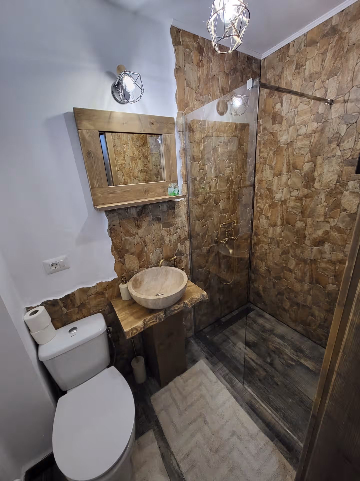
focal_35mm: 13
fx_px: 180
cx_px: 180
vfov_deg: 106.2
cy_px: 240
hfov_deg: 89.9
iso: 200
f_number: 2.2
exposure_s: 1/50
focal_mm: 1.74
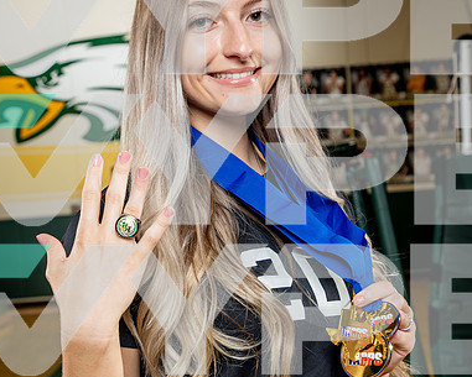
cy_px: 214
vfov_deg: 23.1
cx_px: 210
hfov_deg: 28.7
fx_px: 922
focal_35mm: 66
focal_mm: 35
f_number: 4.5
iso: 160
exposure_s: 1/250
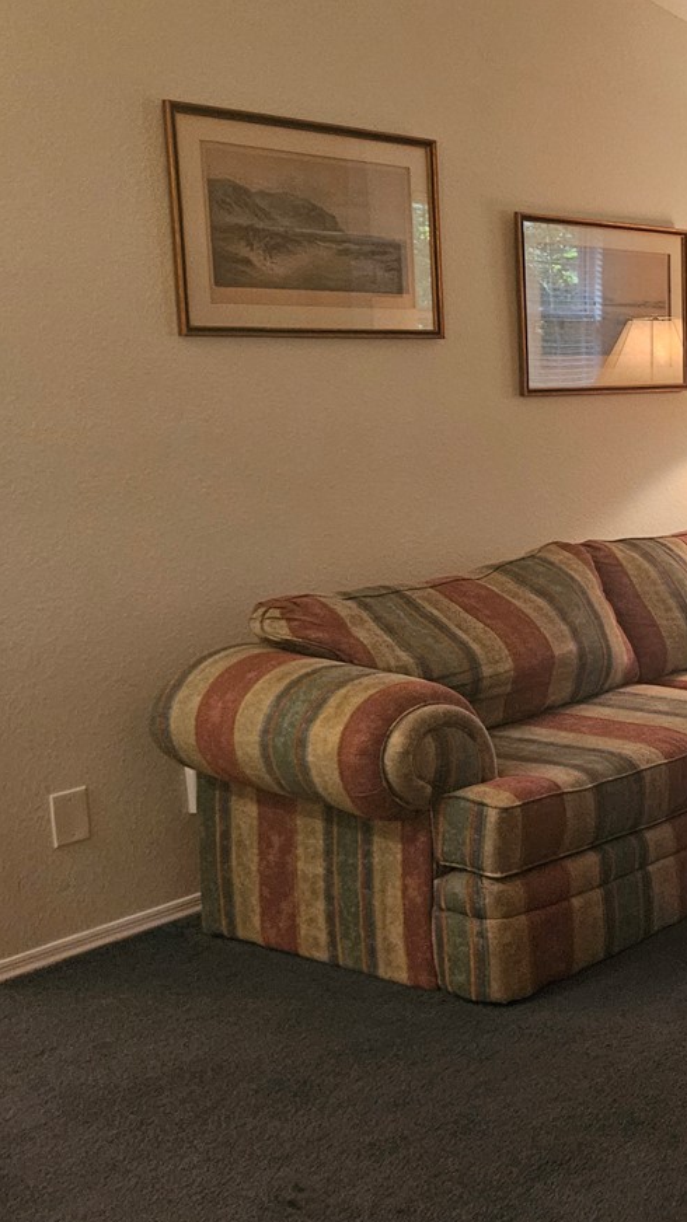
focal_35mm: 46
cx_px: 1075
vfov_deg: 44.5
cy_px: 547
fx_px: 1491
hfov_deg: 21.2
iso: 640
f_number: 1.8
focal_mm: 5.4
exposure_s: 1/60
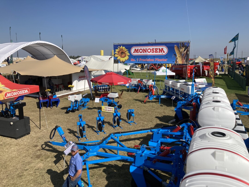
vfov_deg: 49.7
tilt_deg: -9.1
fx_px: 201
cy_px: 94
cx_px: 124
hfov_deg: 63.4
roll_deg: +0.5
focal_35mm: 28
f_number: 1.8
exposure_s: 1/2525
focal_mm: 3.99
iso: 20
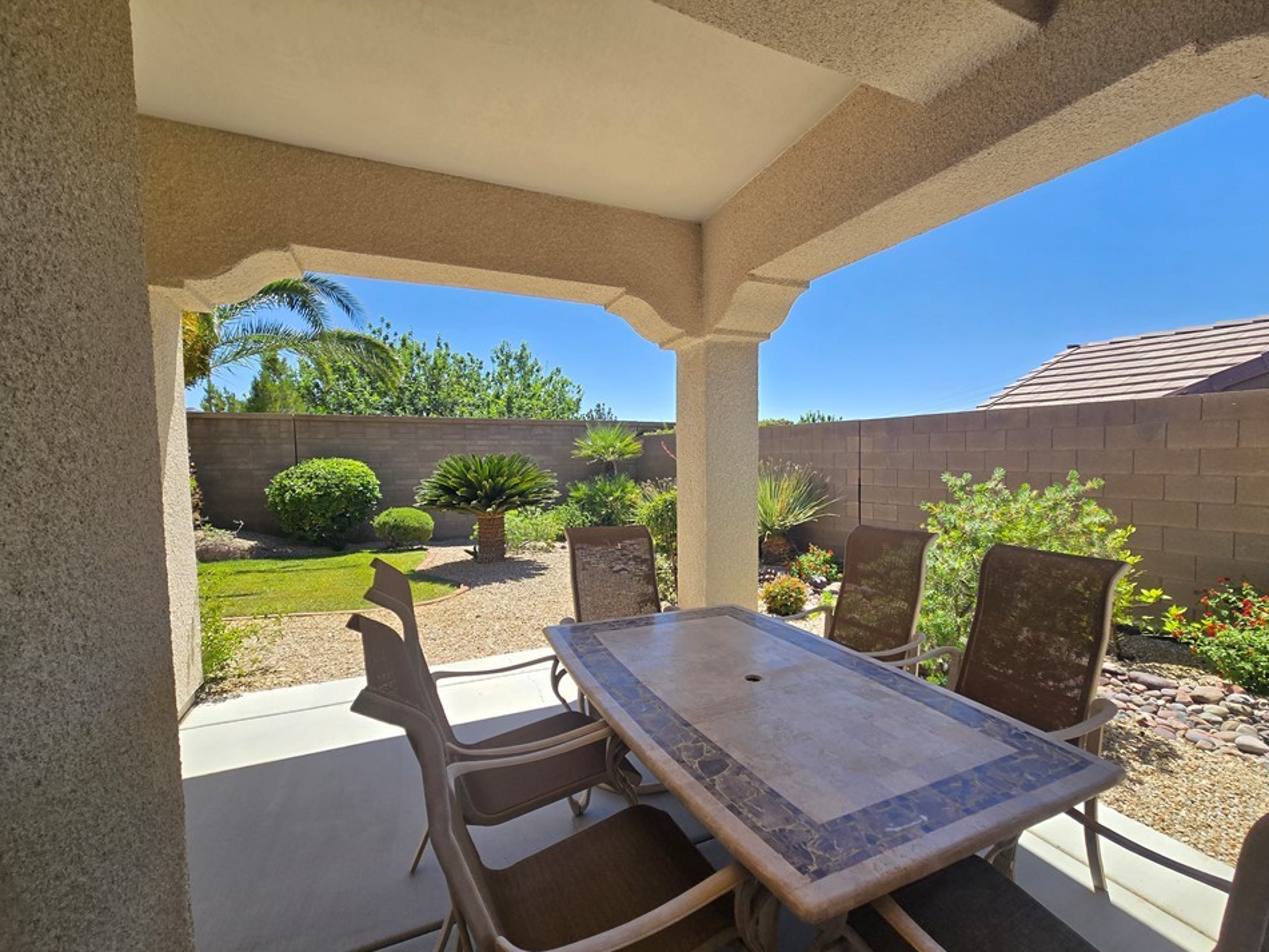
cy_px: 502
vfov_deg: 85.6
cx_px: 675
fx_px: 513
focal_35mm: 14
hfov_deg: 101.9
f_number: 2.2
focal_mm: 2.2
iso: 50
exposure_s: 1/1433
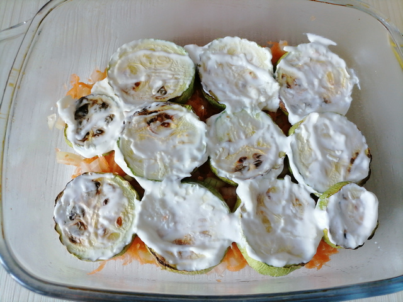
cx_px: 202
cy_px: 151
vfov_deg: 53.1
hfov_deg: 67.3
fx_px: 303
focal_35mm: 26
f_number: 1.8
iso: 160
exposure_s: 1/60
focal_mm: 5.4
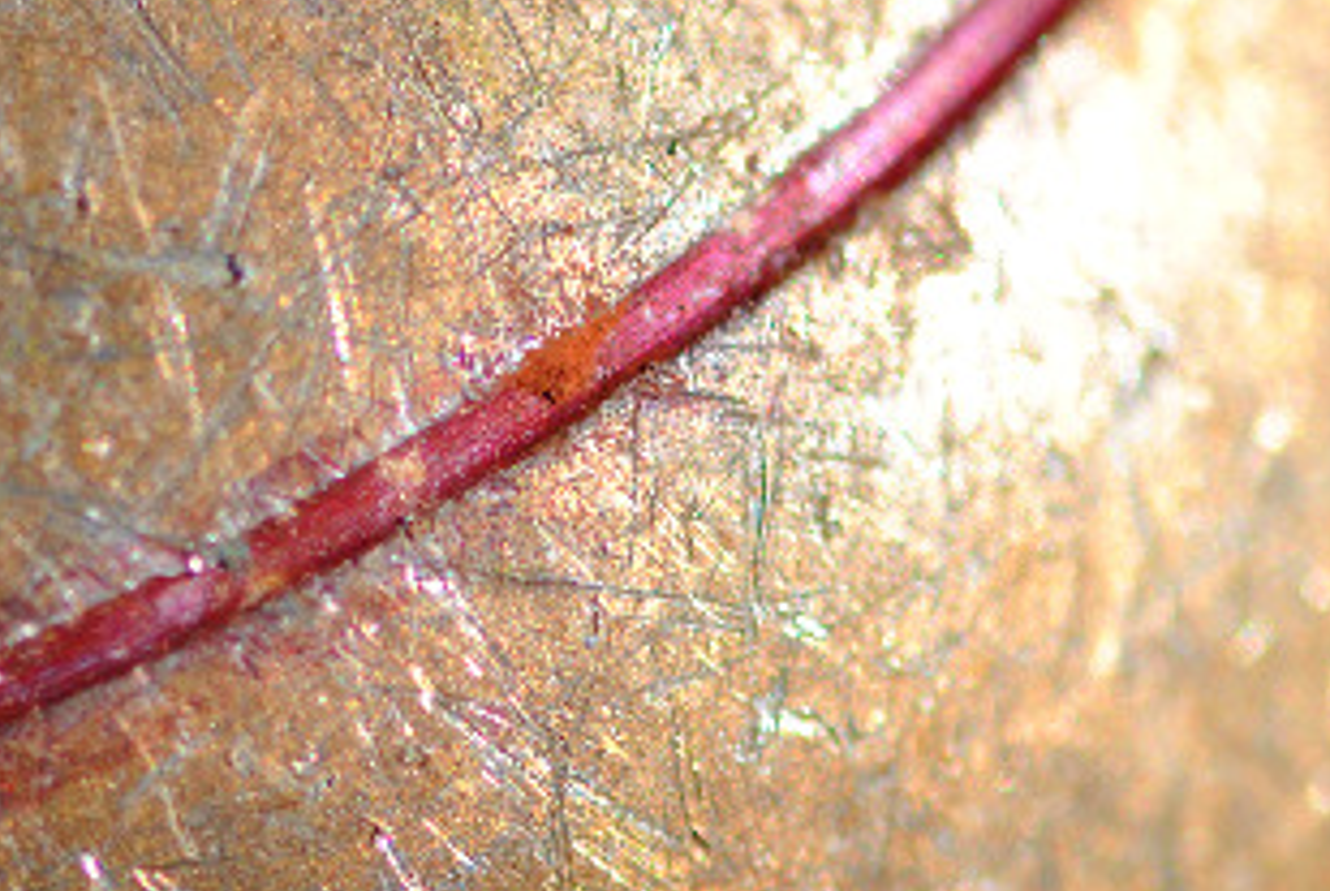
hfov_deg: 5.8
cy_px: 316
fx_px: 13176
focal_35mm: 356
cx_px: -34
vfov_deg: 3.9
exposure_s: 1/4000
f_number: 3.5
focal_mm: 105
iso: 320
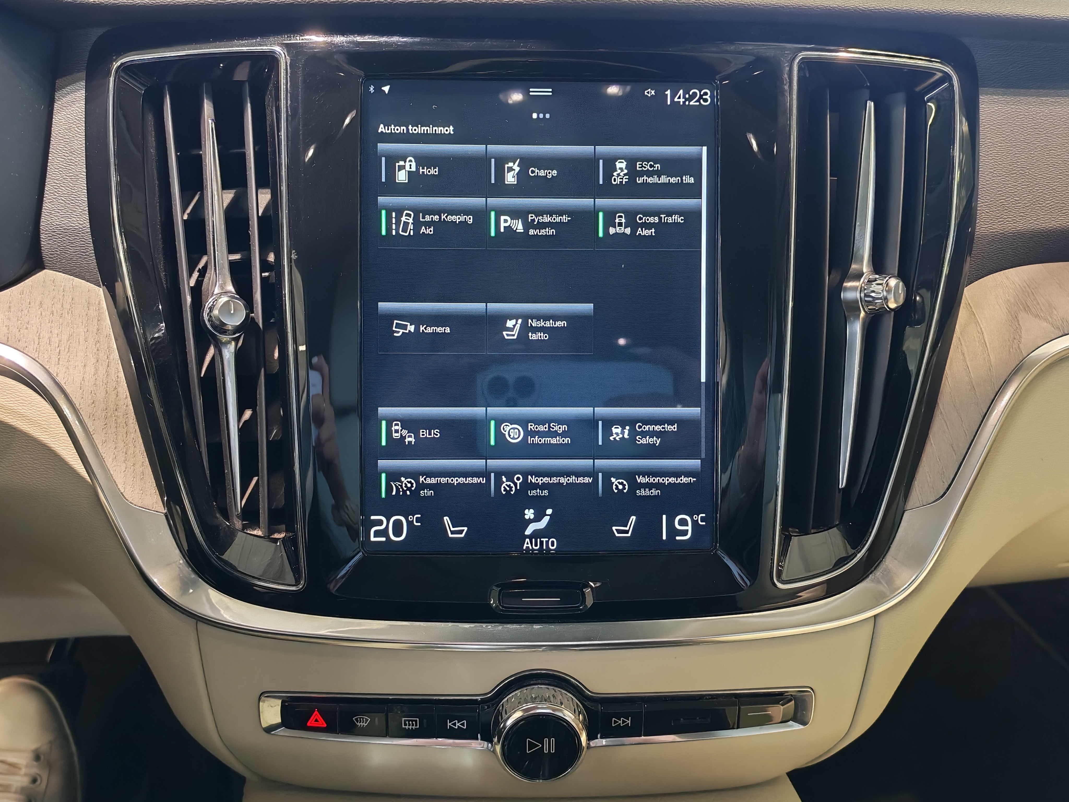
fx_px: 1019
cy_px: 401
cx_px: 534
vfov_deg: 42.9
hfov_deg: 55.4
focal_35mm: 33
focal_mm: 6.12
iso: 1009
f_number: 1.9
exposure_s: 1/100
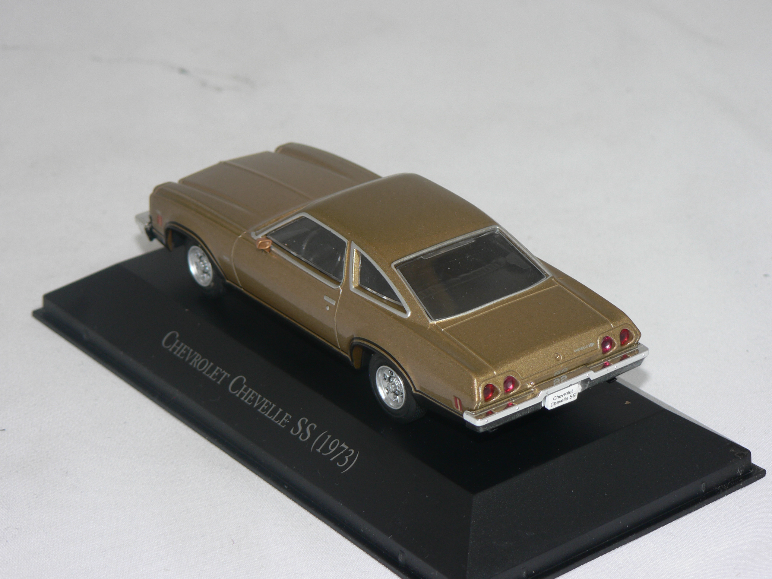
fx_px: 2498
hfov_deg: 17.6
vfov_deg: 13.2
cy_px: 290
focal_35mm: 112
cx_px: 386
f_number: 3.2
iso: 80
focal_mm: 18.6
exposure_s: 1/60
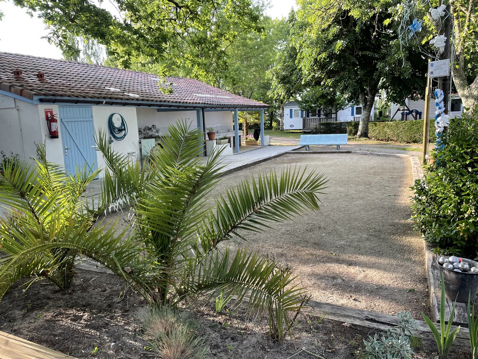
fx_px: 359
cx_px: 239
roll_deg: +2.4
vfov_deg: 53.1
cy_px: 180
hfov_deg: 67.3
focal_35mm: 26
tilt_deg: -9.1
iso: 32
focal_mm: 4.2
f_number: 1.6
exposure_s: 1/238
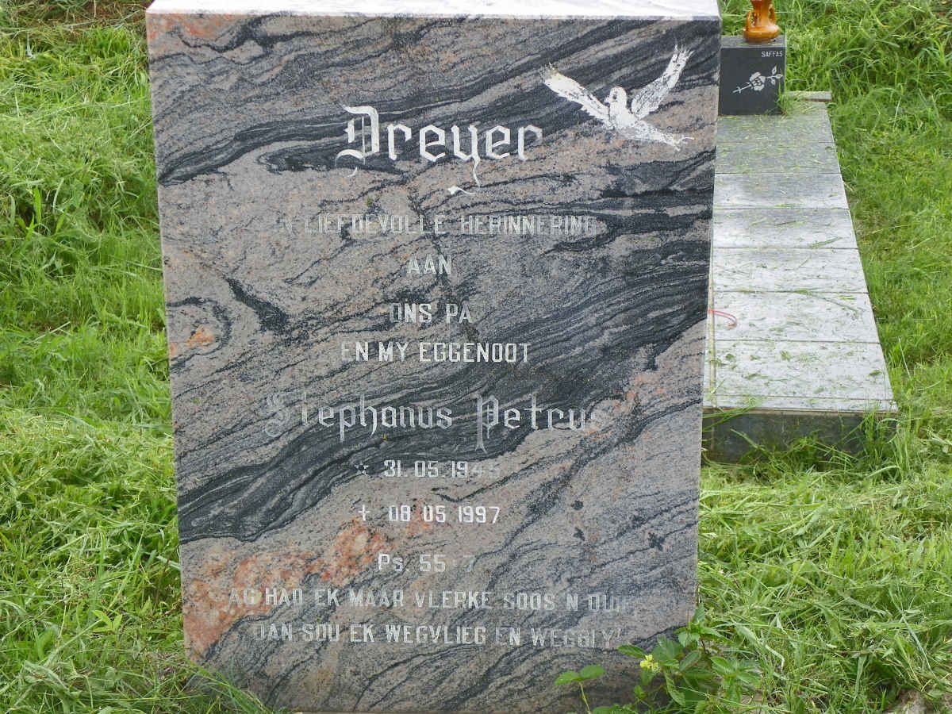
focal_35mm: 80
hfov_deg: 24.4
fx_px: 2200
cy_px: 357
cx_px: 476
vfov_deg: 18.4
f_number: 4
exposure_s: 1/100
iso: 64
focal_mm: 14.2
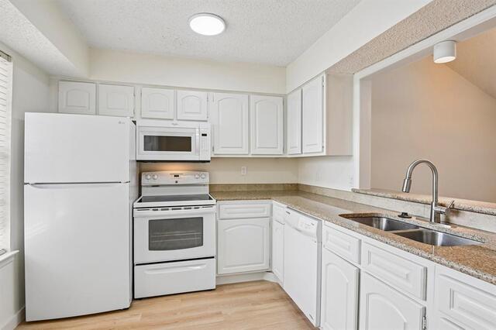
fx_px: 248
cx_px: 248
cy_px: 165
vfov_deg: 67.3
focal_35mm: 18
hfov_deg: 90.0
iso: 400
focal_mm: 18
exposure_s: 1/100
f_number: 8
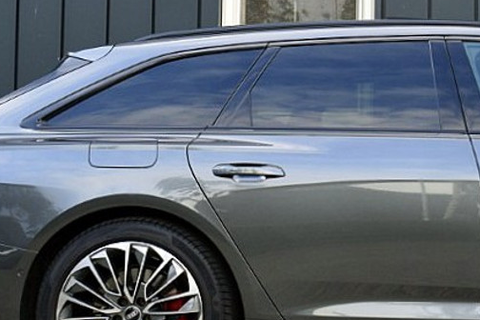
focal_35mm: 87
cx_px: 515
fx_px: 1165
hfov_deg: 22.1
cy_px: 165
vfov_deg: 15.6
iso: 400
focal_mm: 21
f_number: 8
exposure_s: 1/80
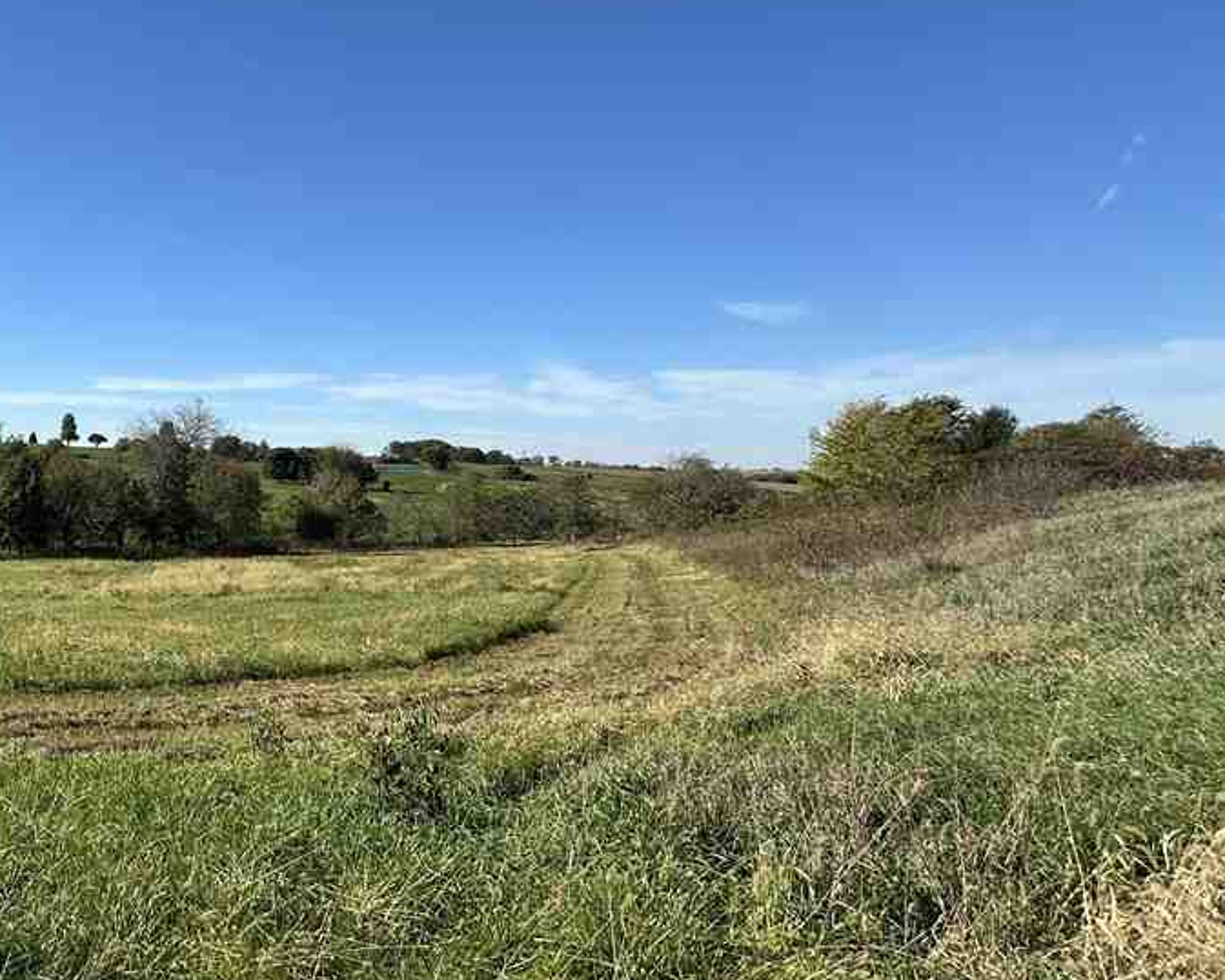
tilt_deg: -0.2
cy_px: 475
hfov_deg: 57.1
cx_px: 127
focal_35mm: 26
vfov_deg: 54.9
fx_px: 942
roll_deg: -0.2
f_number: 2.2
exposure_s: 1/2092
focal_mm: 2.22
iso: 50
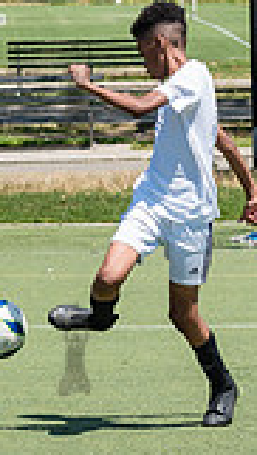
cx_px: 45
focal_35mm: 343
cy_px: 121
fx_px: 4140
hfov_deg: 3.6
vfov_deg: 6.3
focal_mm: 60
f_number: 4
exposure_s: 1/1250
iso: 200
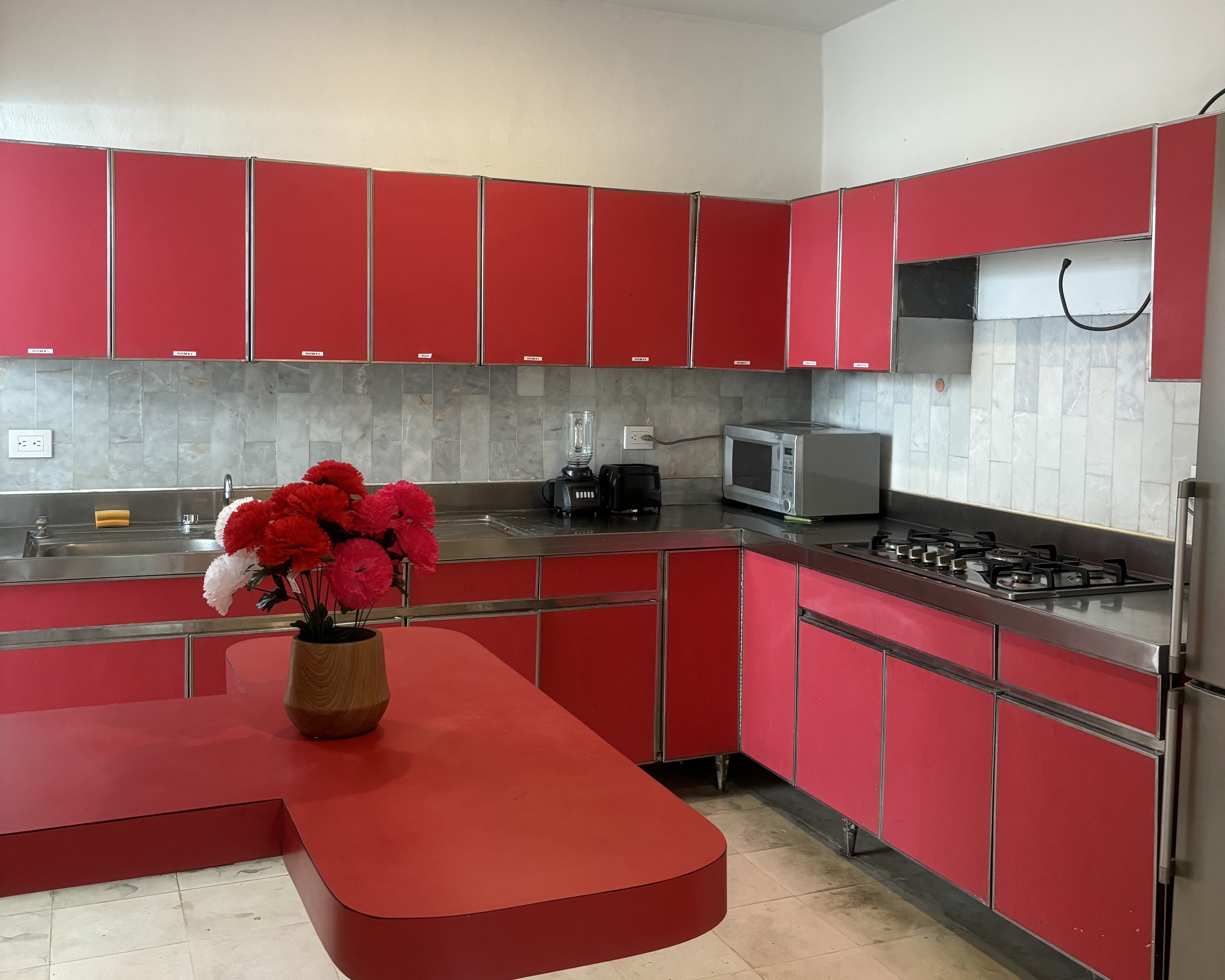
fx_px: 1233
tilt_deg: -2.3
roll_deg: -2.1
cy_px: 411
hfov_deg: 52.8
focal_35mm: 34
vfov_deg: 43.2
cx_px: 615
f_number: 1.6
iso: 200
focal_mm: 5.96
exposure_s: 1/60
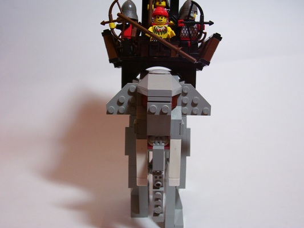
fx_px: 369
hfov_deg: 44.8
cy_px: 114
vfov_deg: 34.4
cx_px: 152
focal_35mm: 42
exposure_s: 1/20
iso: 160
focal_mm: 7
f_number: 3
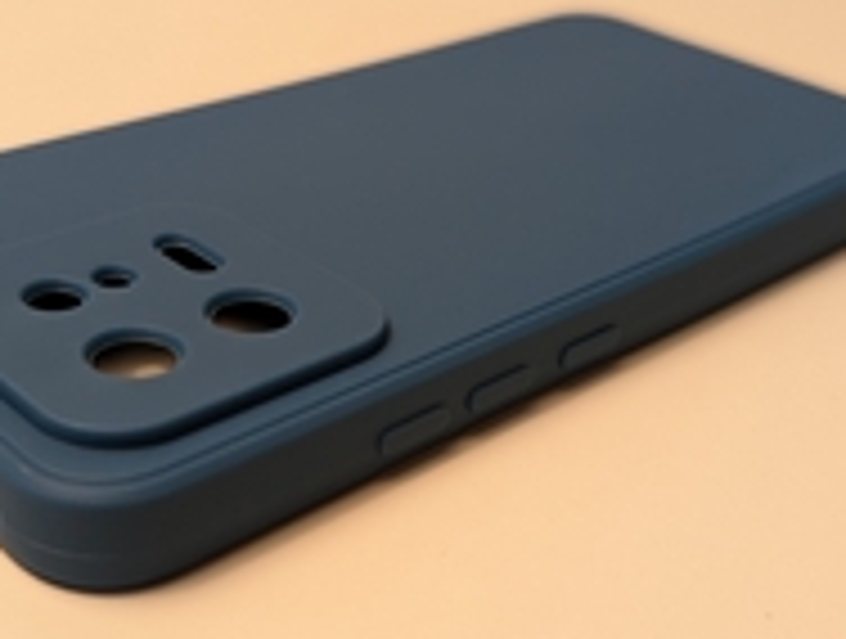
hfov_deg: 37.2
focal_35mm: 51
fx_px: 1250
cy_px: 331
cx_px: 320
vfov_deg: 28.7
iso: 261
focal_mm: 6.9
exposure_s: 1/266
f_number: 1.68
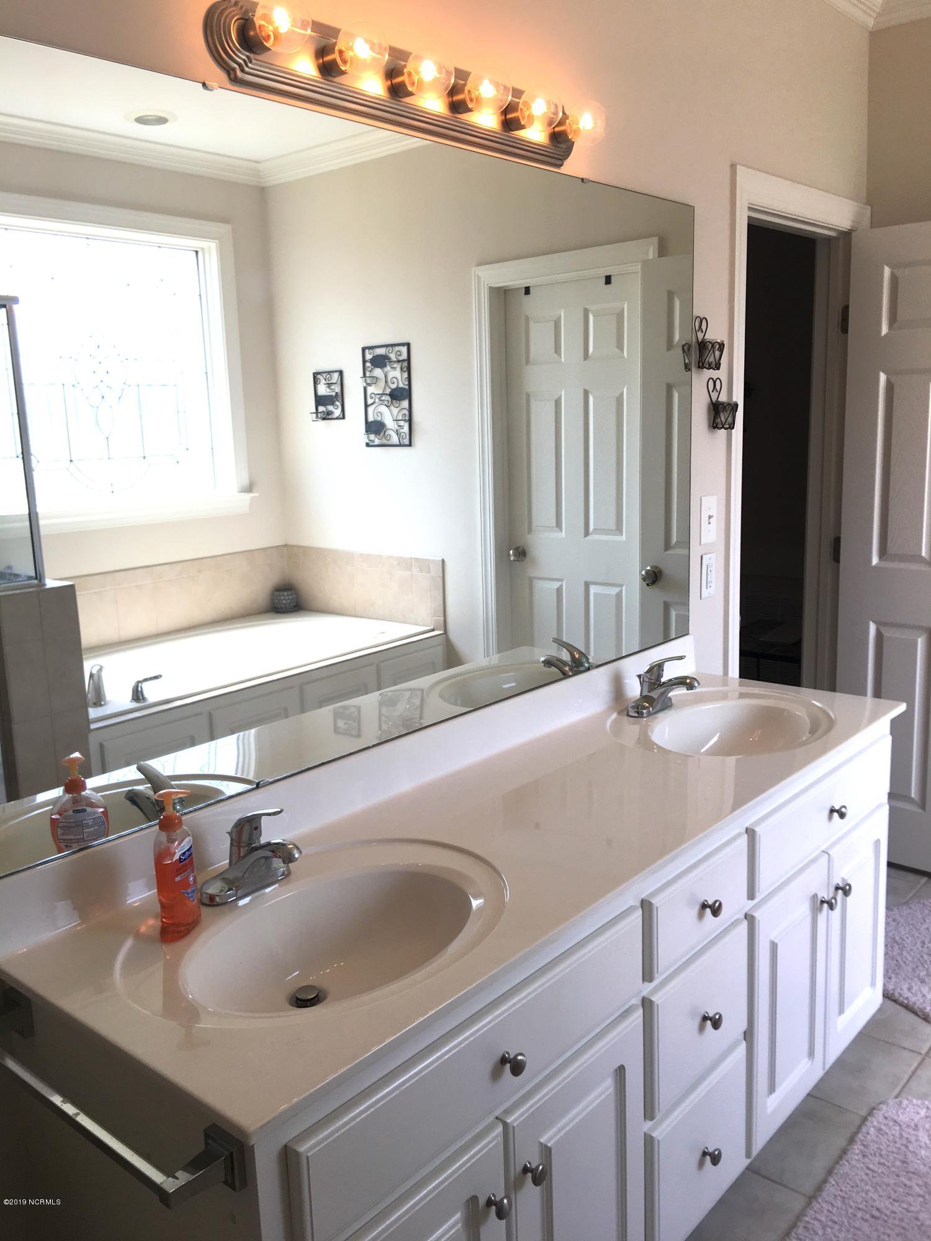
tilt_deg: -9.9
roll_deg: +1.3
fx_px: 1040
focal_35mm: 29
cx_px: 466
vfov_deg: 61.7
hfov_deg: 48.2
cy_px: 620
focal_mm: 4.15
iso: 25
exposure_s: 1/182
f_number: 2.2
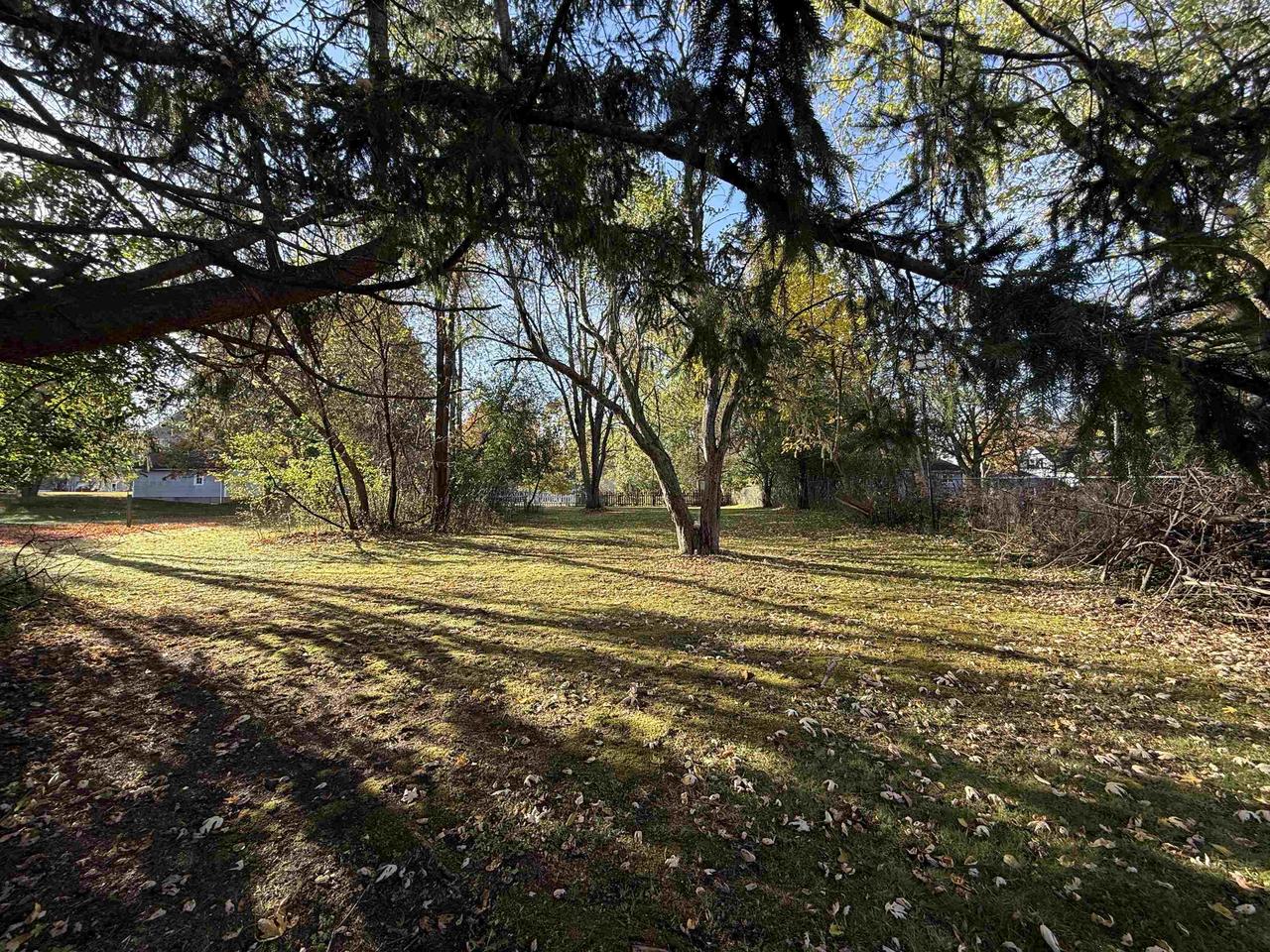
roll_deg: +0.2
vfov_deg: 85.7
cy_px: 476
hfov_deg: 102.1
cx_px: 635
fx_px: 514
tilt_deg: +2.0
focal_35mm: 14
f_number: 2.2
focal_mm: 2.22
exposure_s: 1/294
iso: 64
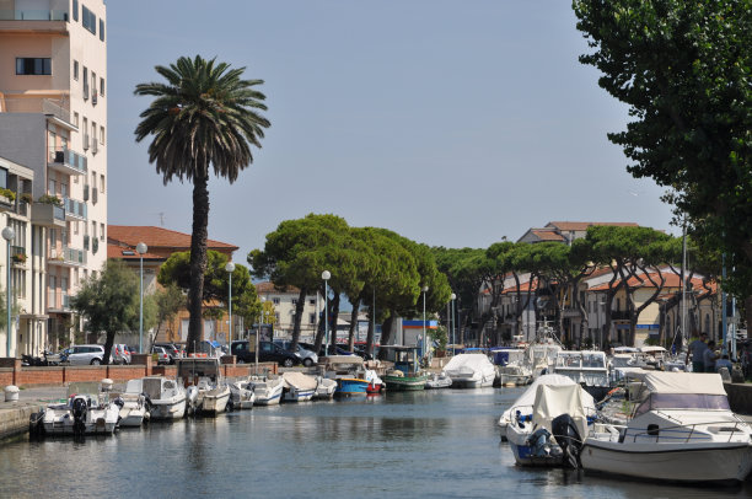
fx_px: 2440
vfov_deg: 11.7
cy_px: 250
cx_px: 376
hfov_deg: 17.5
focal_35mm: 117
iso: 200
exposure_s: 1/800
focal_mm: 78
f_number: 7.1
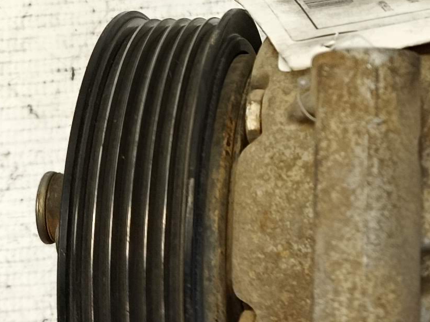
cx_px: 559
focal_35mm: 116
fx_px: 1441
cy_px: -49
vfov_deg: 12.5
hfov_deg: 16.1
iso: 515
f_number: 1.7
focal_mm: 5.24
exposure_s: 1/120
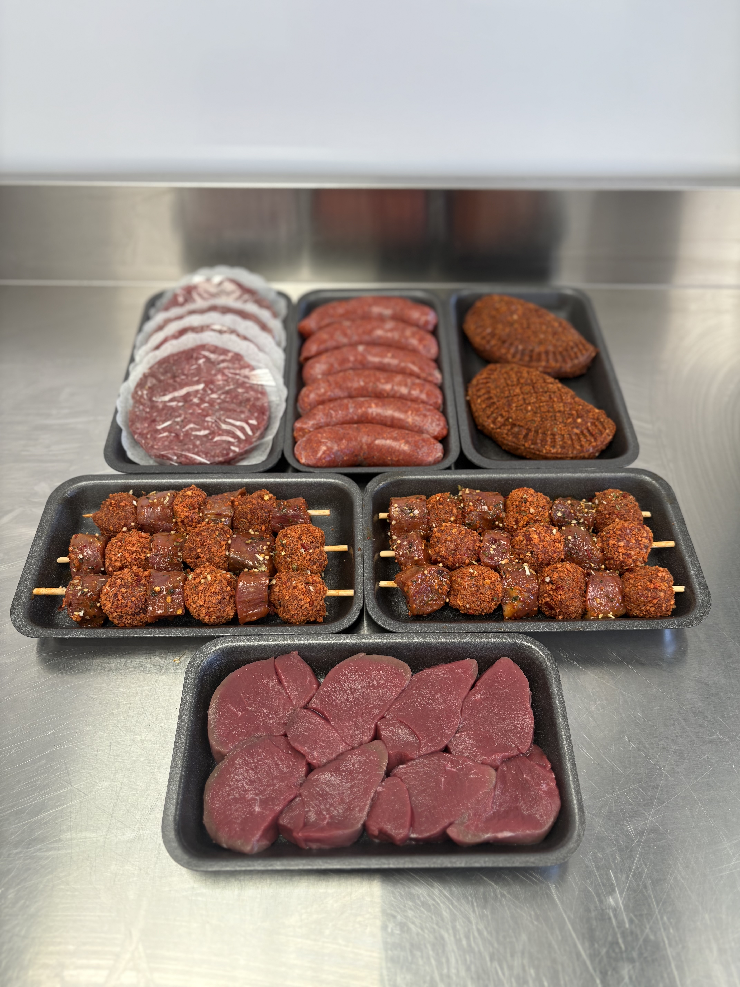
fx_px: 741
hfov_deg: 53.1
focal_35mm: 26
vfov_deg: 67.3
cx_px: 370
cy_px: 494
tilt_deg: -50.4
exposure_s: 1/203
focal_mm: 5.96
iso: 64
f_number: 1.6
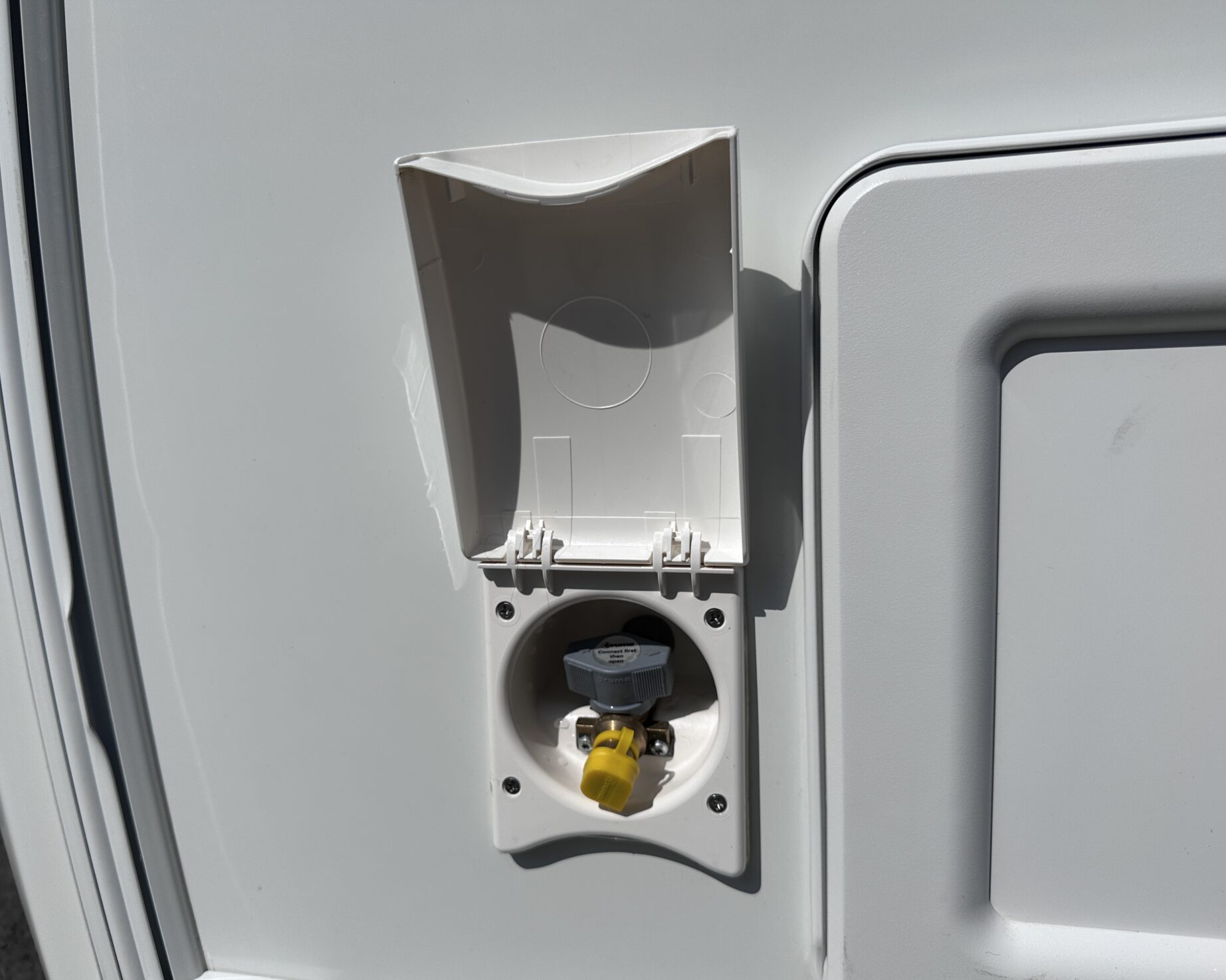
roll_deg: +3.2
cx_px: 595
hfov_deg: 66.0
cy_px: 507
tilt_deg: -7.9
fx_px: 943
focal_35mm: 26
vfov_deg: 54.9
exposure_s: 1/18519
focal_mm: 6.86
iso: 80
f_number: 1.78
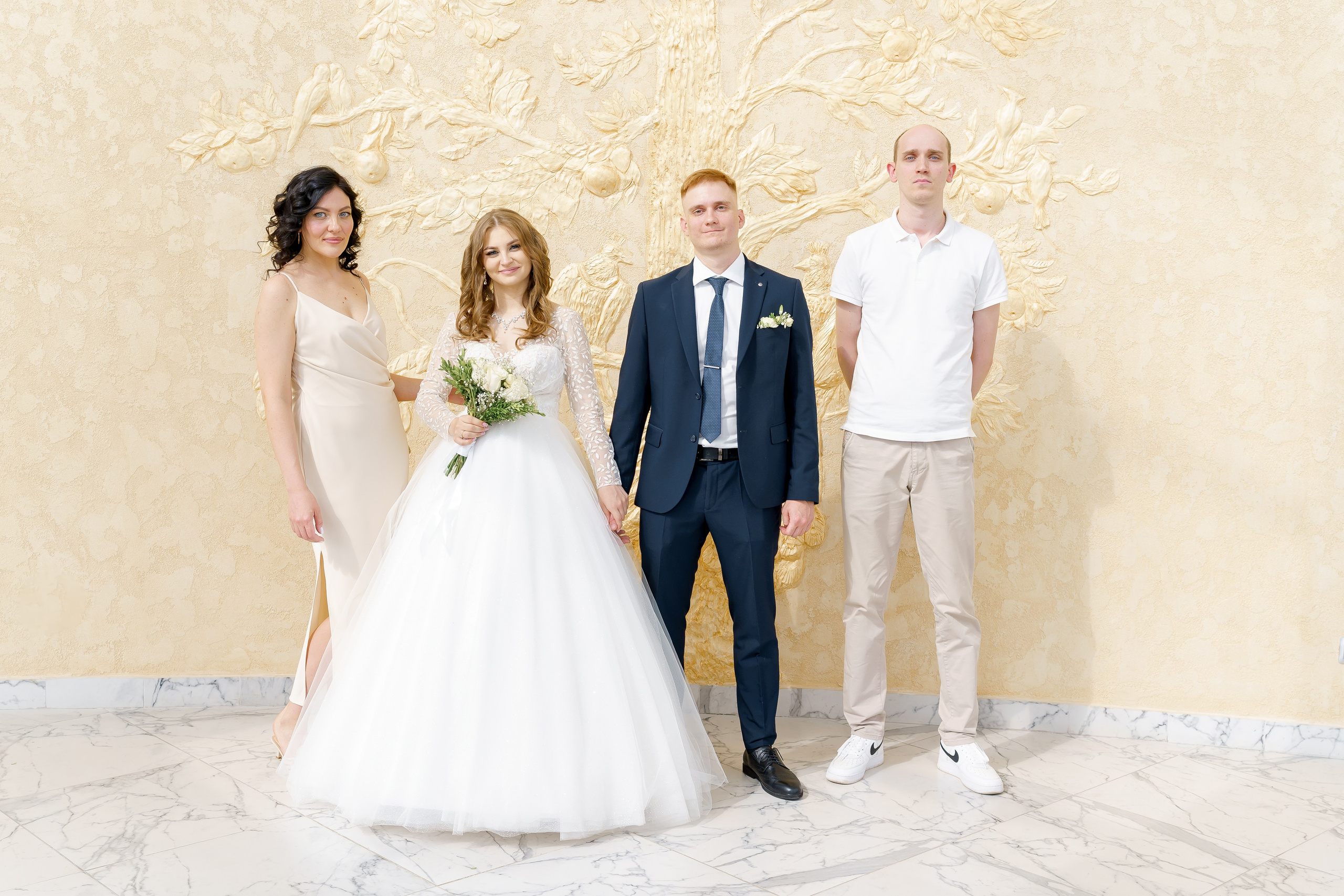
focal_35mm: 41
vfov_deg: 32.8
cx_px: 672
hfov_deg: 47.6
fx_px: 1524
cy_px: 448
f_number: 5
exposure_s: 1/125
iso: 200
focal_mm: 39
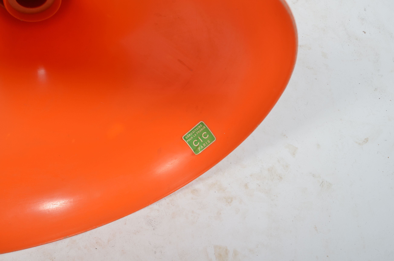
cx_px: 197
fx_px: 393
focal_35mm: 36
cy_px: 130
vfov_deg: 36.7
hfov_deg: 53.2
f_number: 11
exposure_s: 1/125
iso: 100
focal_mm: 24
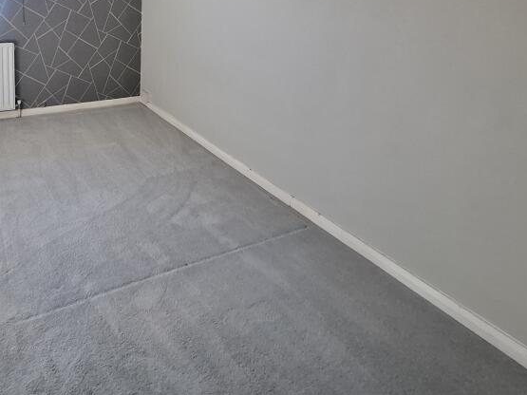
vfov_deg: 49.8
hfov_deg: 66.4
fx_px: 365
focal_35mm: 24
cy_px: 32
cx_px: 122
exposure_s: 1/100
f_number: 2.2
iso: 50
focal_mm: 1.74
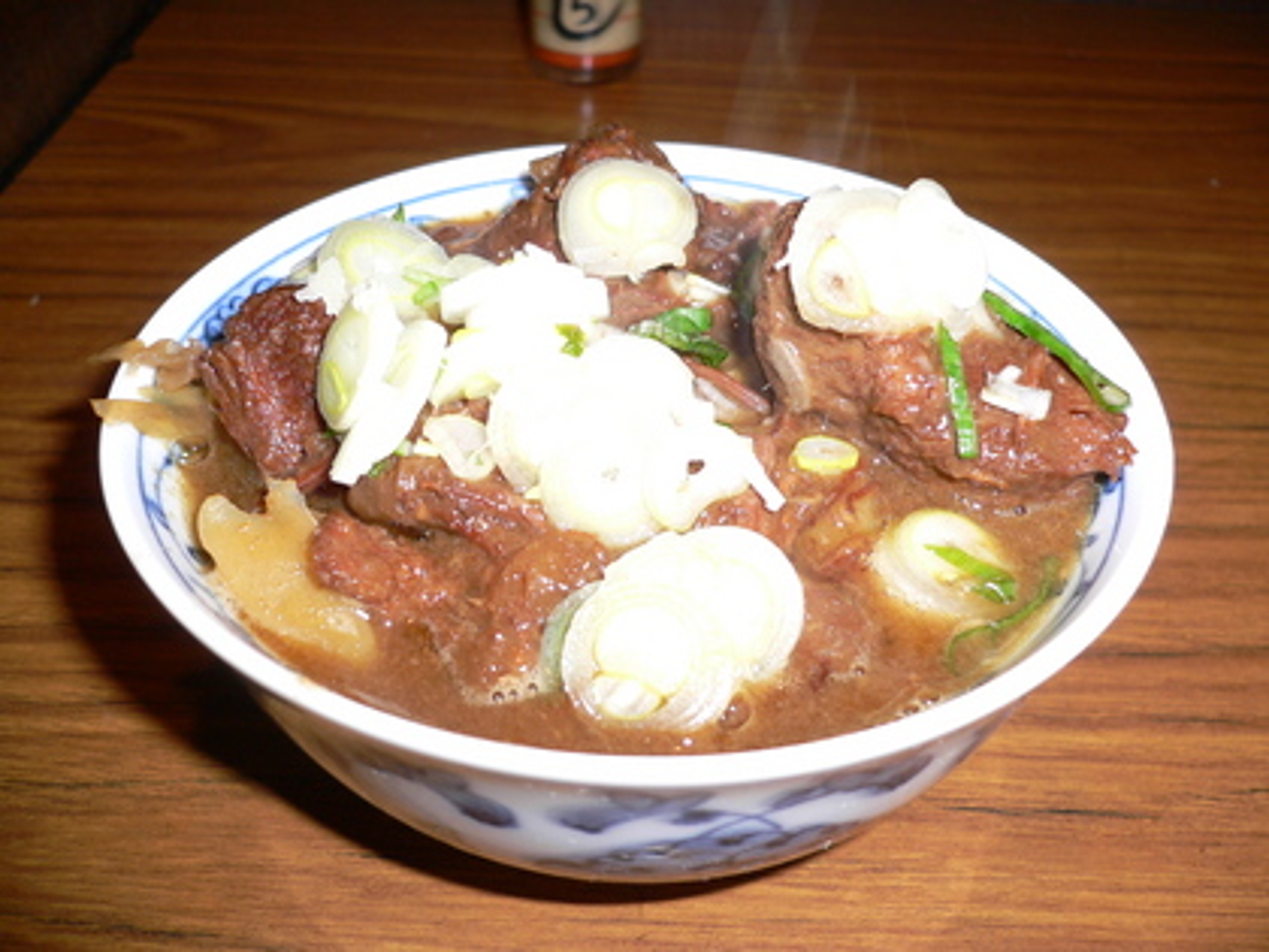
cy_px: 476
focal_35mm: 35
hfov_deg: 52.6
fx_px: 1283
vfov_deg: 40.7
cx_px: 634
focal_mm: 5.8
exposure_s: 1/60
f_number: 2.8
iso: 64
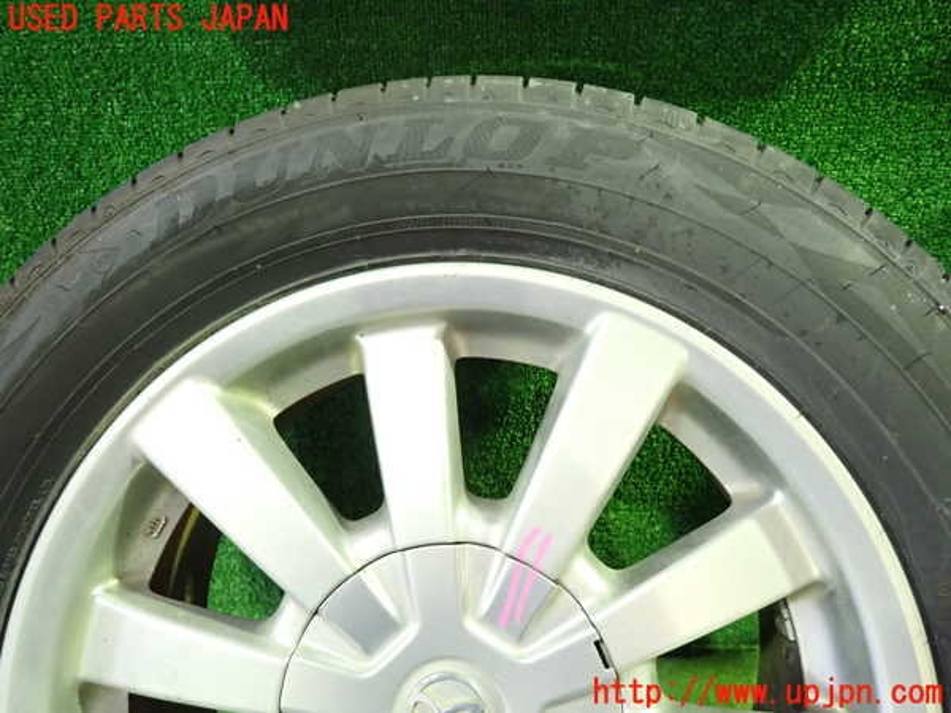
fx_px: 687
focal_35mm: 25
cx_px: 476
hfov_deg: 69.4
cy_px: 356
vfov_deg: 54.9
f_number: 2
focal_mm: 4.5
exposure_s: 1/30
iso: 500
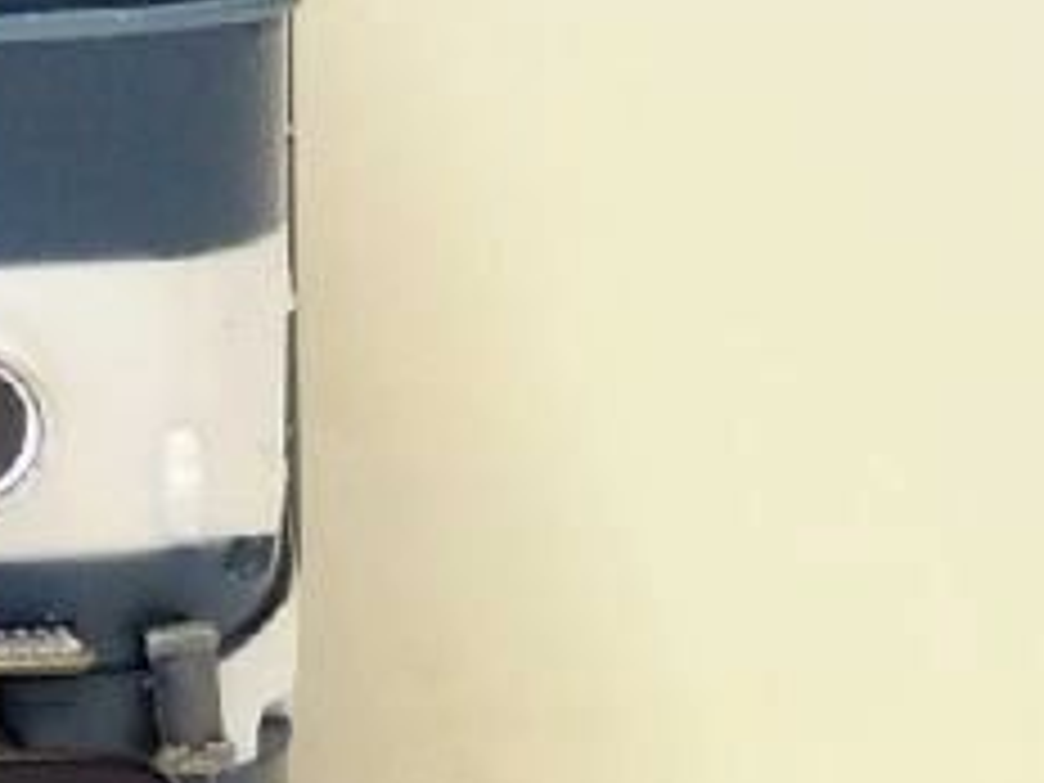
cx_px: -572
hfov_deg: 5.1
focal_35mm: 387
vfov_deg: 3.8
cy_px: 22
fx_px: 11672
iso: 320
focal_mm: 14.5
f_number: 2.8
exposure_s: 1/60
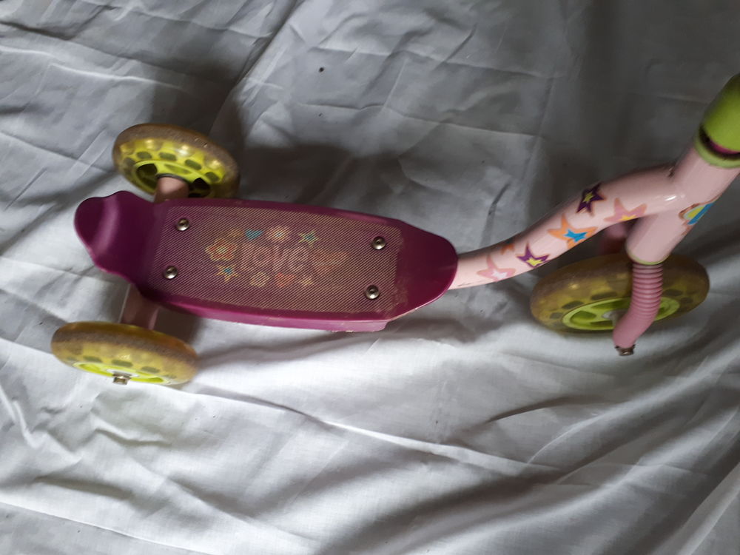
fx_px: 577
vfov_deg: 51.4
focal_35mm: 27
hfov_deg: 65.3
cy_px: 278
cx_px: 370
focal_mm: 3.6
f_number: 1.9
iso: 160
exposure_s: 1/25
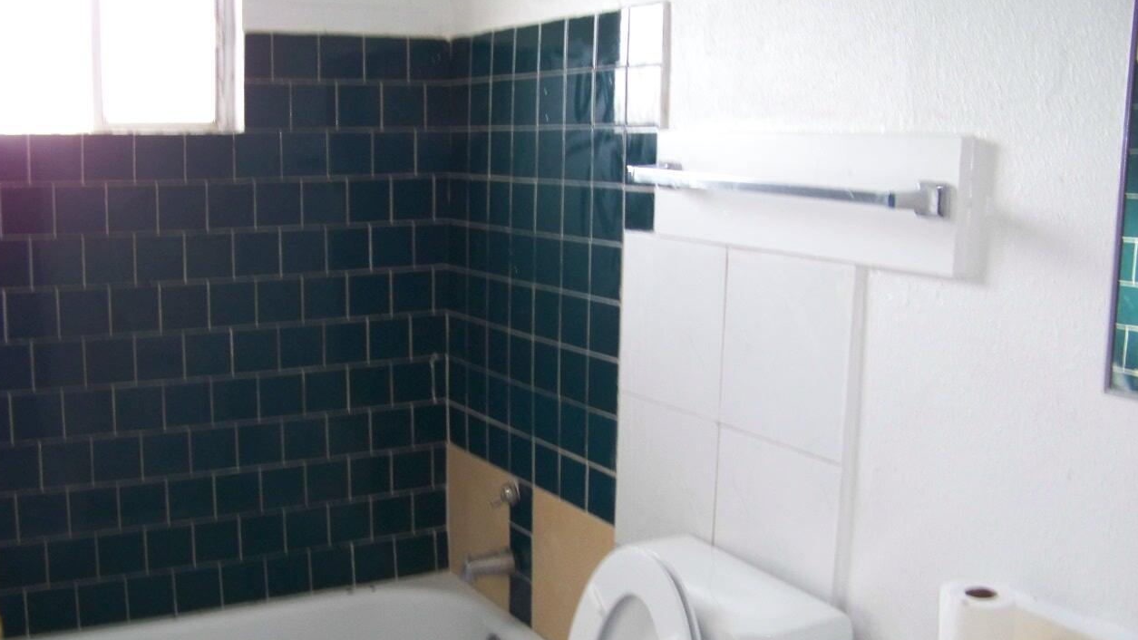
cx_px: 559
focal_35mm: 40
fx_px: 1207
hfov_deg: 50.5
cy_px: 328
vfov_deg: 29.7
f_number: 2.8
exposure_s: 1/30
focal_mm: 5.85
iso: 200
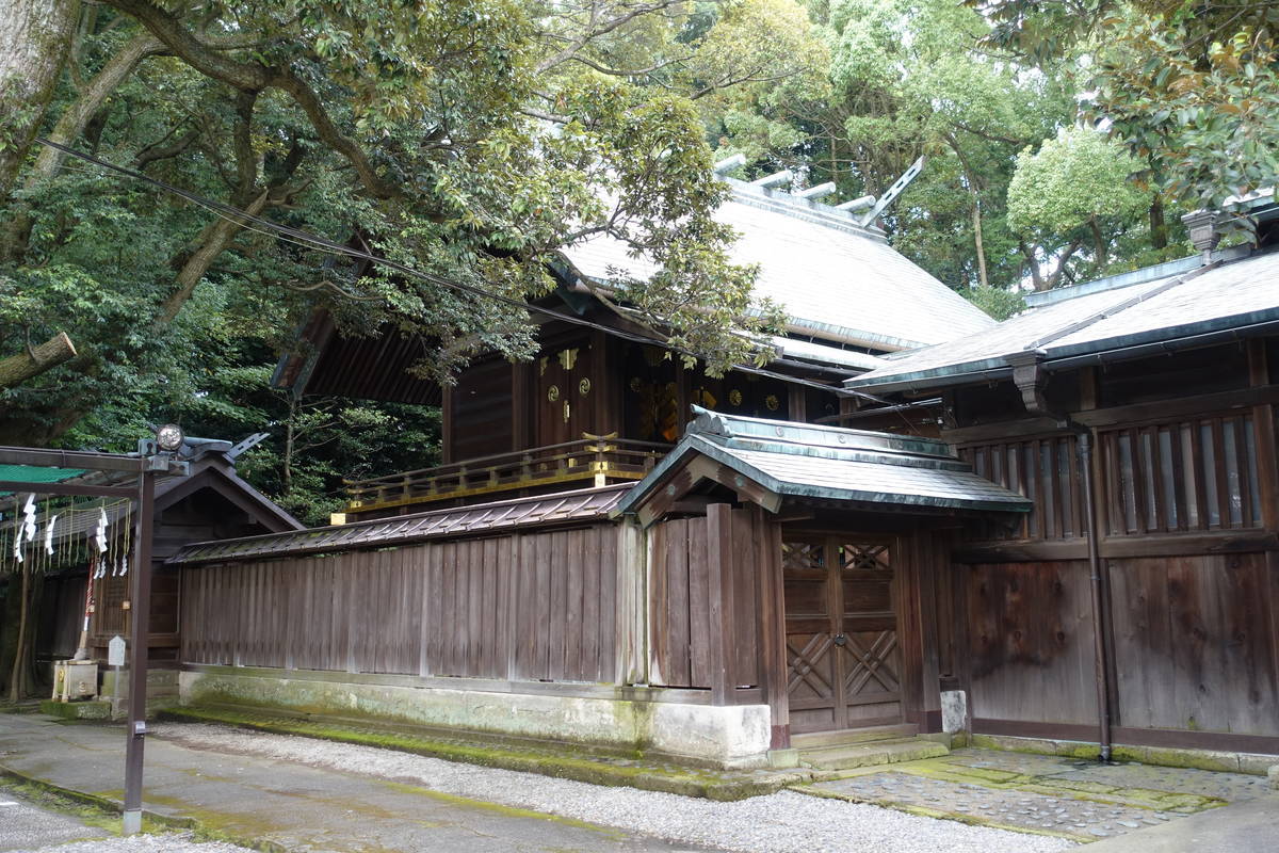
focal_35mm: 36
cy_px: 426
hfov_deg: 53.1
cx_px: 640
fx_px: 1279
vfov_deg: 36.9
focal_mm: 13.34
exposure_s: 1/60
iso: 125
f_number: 2.8
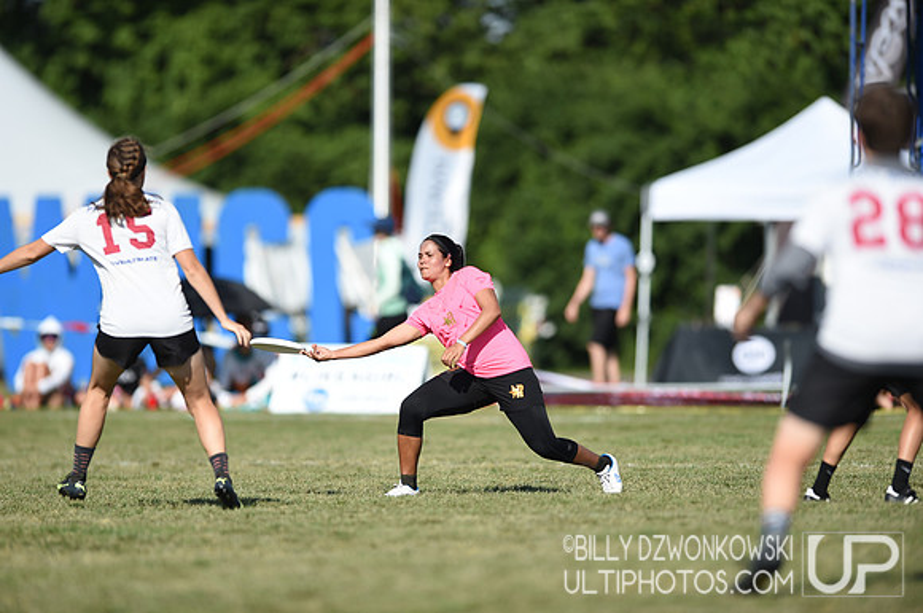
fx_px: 10241
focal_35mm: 400
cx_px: 462
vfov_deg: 3.4
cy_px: 306
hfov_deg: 5.2
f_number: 3.5
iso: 100
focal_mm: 400
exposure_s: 1/2000
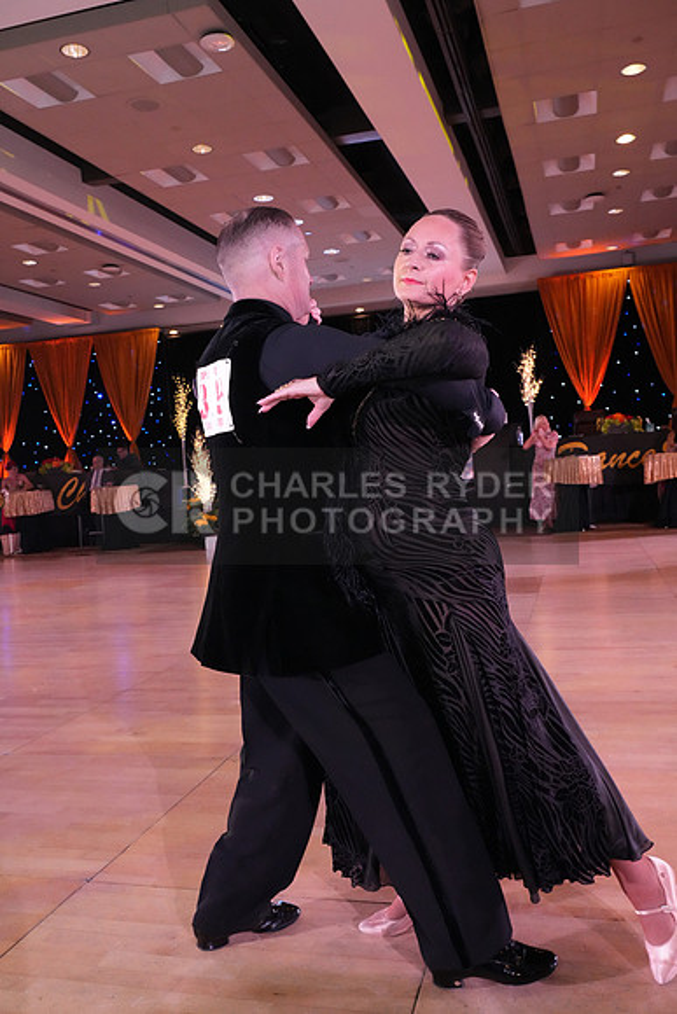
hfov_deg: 43.6
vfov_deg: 61.9
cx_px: 338
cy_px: 507
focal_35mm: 30
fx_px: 846
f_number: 8
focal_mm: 30
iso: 8000
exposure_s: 1/250
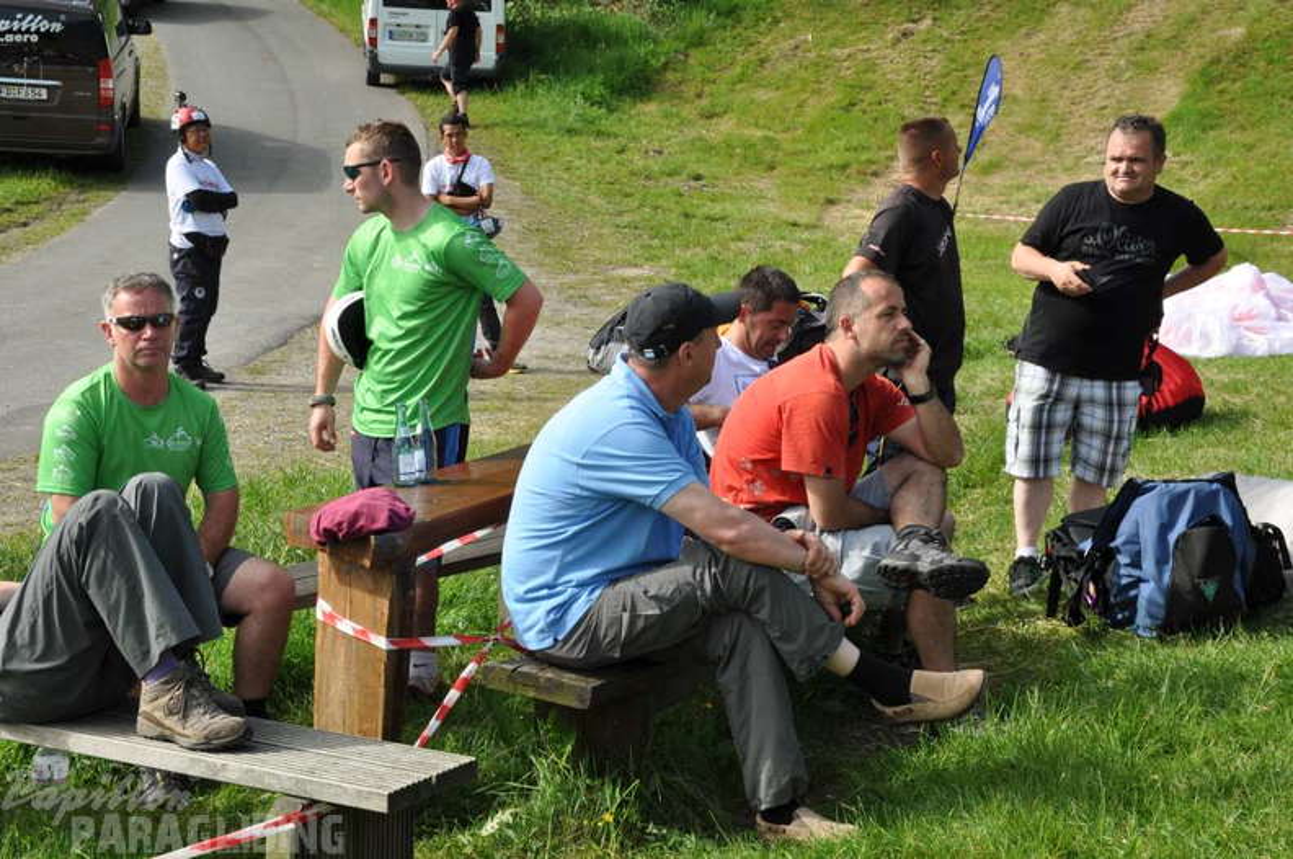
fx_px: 2260
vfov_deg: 21.5
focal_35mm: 63
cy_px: 430
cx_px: 646
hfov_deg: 31.9
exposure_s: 1/125
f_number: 11
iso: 200
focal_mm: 42
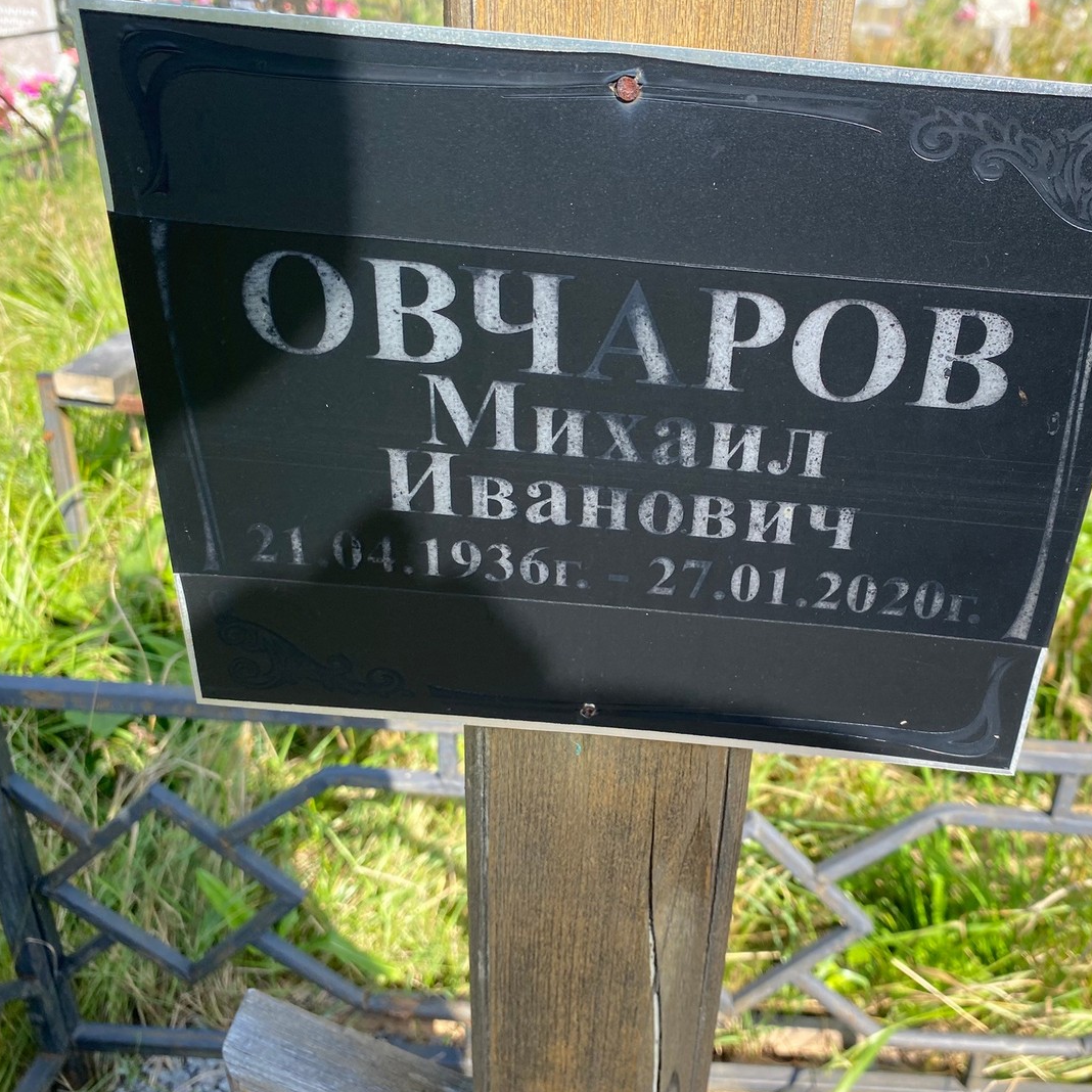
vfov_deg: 52.5
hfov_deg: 52.0
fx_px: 1106
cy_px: 550
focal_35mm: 31
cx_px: 685
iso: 32
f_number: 1.8
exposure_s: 1/673
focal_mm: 4.25
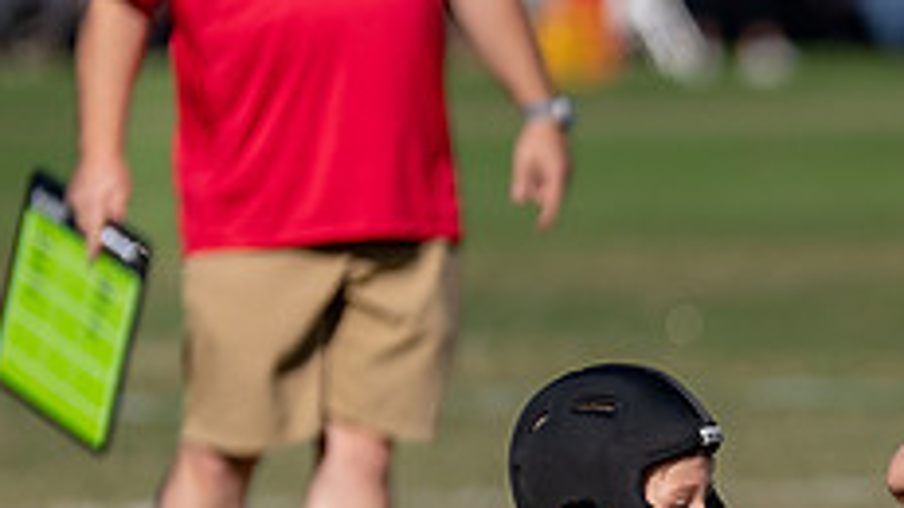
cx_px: 1198
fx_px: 20713
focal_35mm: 864
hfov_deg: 2.5
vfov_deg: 1.4
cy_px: 686
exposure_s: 1/2500
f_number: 2.8
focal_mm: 200
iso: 100
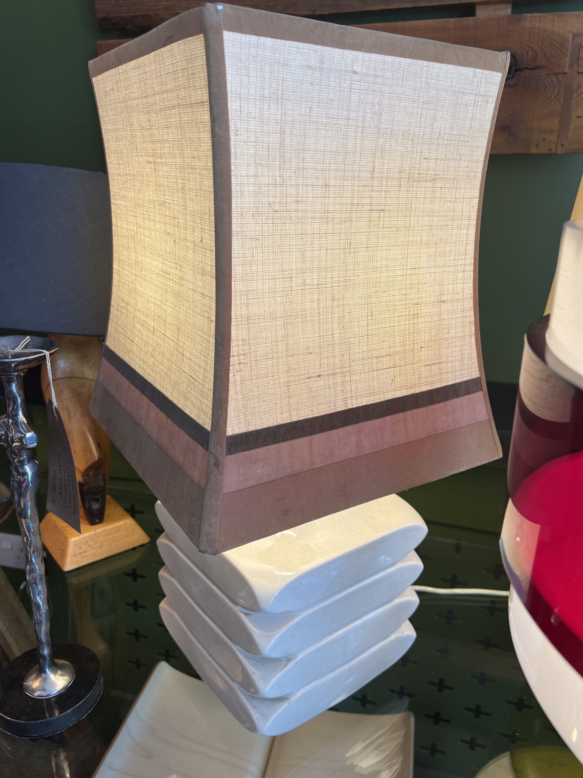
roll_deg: -1.5
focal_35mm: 26
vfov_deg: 67.3
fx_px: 584
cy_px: 389
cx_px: 292
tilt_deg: -18.1
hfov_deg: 53.1
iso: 32
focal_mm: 5.7
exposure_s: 1/111
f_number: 1.5
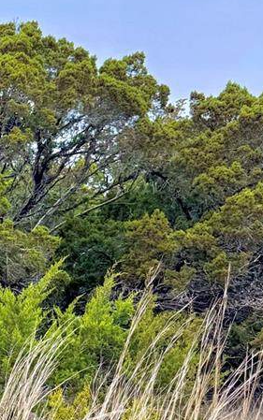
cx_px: -211
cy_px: 333
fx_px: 997
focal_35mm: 87
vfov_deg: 23.5
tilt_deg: -0.2
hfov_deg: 13.5
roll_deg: -0.9
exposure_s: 1/1923
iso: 80
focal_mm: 6.76
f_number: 1.78
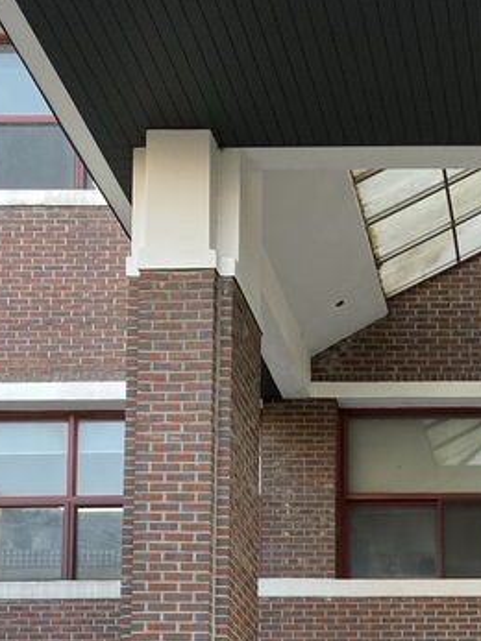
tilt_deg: +7.8
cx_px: 636
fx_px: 1390
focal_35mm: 75
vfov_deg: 22.5
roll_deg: -0.1
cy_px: 887
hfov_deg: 18.2
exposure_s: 1/121
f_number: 1.8
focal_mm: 4.25
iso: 50
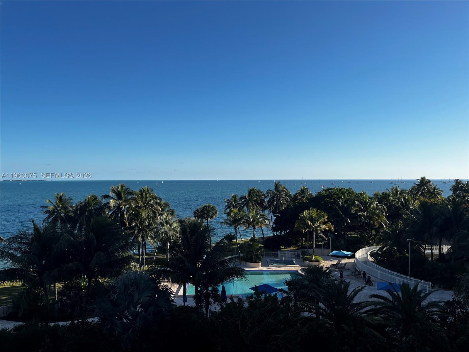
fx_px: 352
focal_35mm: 26
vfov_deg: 53.1
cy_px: 176
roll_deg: -0.2
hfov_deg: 67.3
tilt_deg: -0.6
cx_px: 234
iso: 50
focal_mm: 5.1
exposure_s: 1/4310
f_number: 1.6
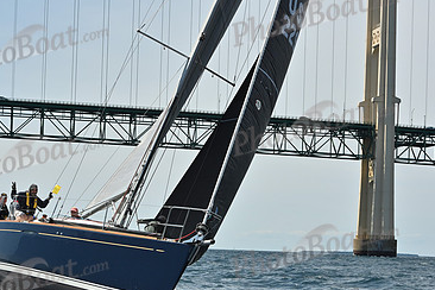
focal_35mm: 111
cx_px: 171
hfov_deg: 18.4
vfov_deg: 12.3
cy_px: 204
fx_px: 1341
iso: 320
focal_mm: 70
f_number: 9
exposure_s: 1/1250
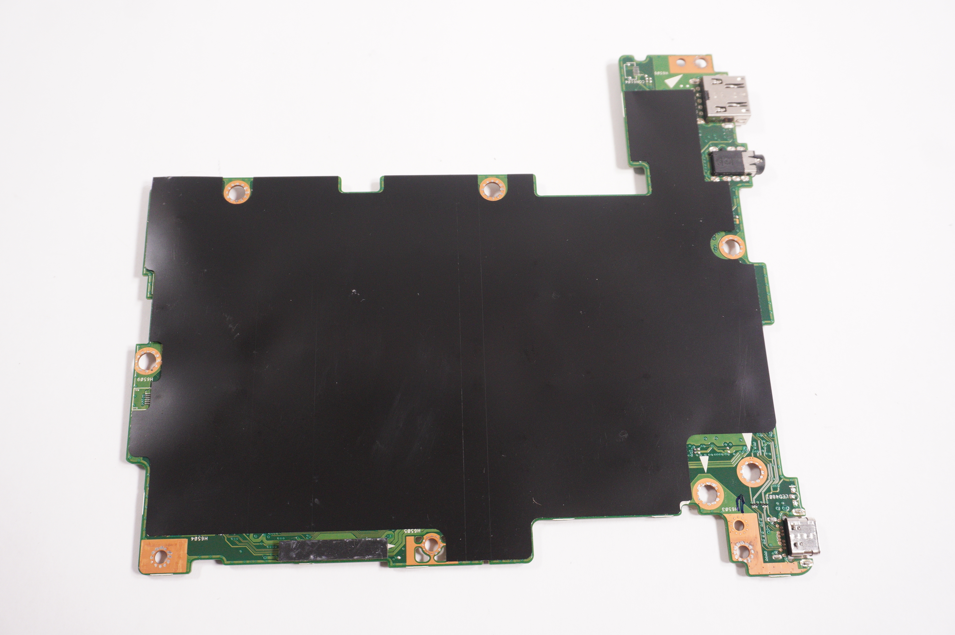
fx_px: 914
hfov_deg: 55.1
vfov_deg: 38.3
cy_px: 318
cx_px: 478
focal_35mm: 34
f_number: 5.6
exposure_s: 1/250
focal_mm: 23
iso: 1000
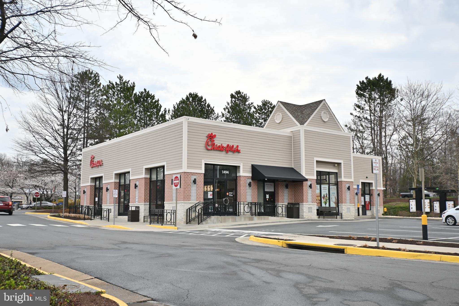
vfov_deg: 36.9
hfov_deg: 53.1
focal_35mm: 36
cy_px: 153
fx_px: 459
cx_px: 230
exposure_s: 1/250
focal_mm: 24
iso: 100
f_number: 7.1
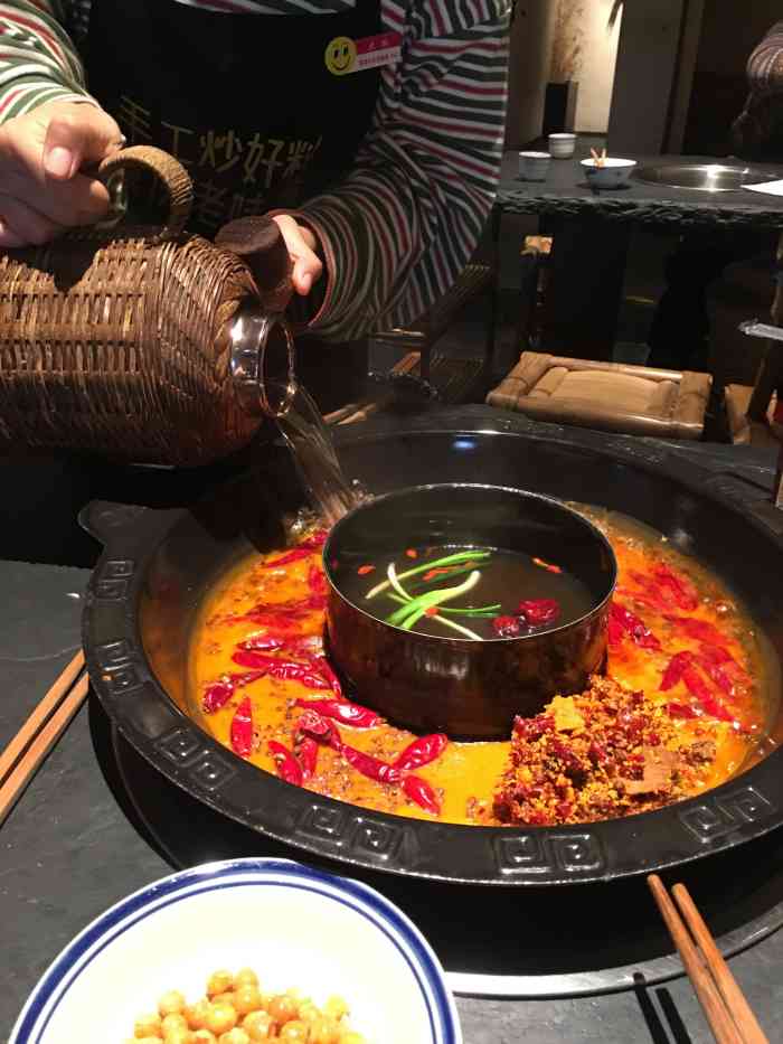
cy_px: 522
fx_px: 874
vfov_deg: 61.7
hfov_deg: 48.2
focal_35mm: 29
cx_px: 392
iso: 80
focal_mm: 4.15
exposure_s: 1/10
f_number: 2.2
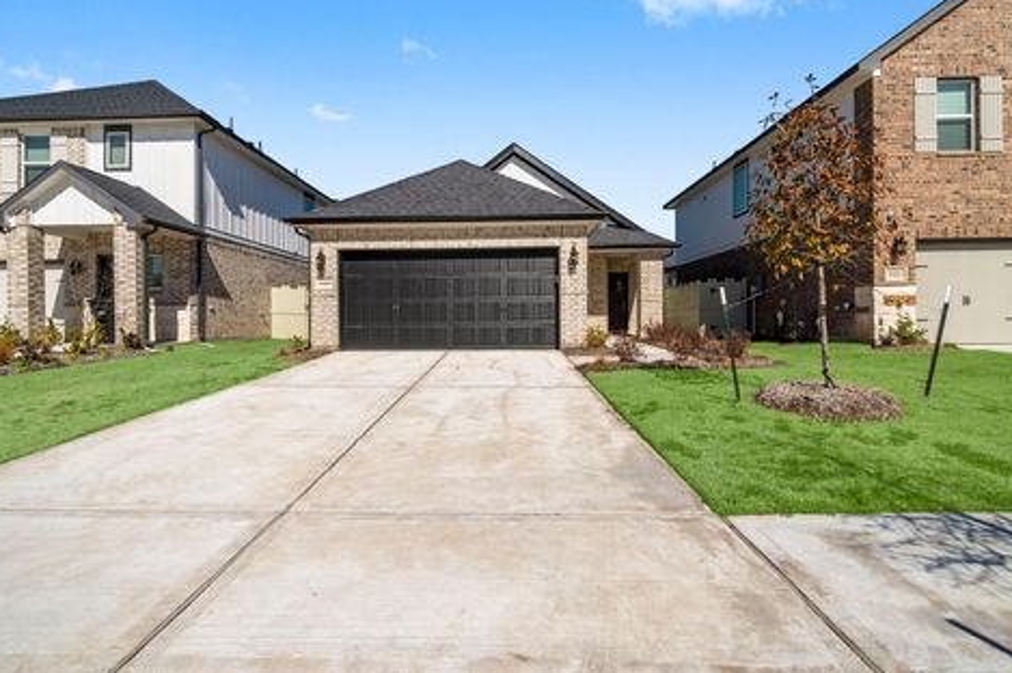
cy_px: 320
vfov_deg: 73.6
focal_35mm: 16
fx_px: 449
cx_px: 501
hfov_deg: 96.8
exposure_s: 1/200
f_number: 10
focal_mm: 10
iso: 800
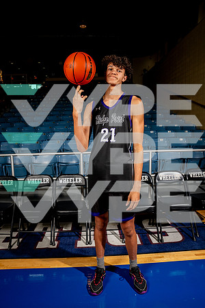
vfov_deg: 73.7
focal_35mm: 24
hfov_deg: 53.1
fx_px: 205
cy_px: 154
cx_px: 102
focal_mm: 24
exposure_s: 1/125
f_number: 7.1
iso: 250
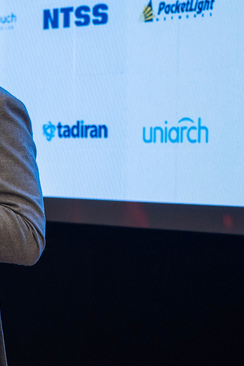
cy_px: 324
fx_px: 1606
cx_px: -130
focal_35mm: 158
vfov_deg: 12.9
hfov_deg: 8.5
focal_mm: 49
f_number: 2.8
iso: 400
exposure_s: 1/200
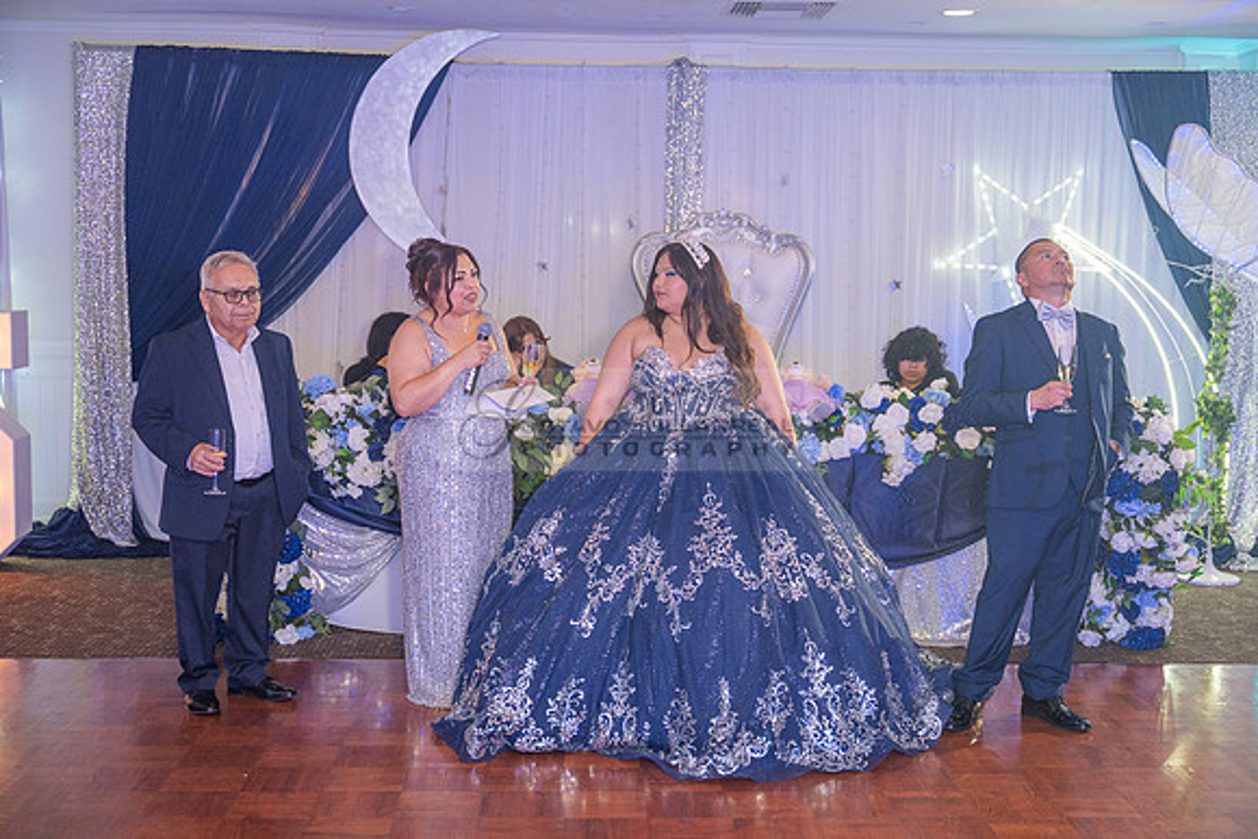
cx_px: 629
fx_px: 1713
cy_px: 420
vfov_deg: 27.5
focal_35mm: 49
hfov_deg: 40.3
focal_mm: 49
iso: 1250
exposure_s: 1/200
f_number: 2.8
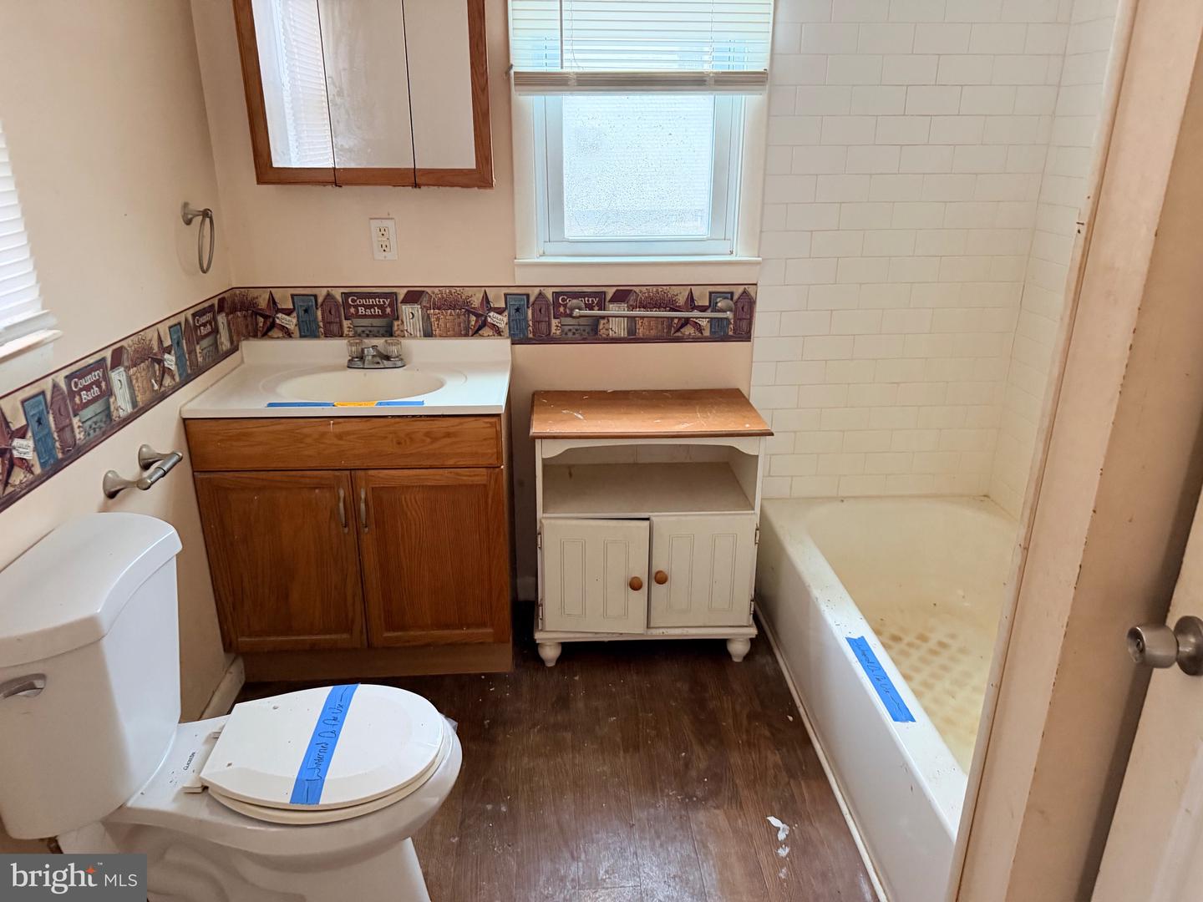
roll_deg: -1.6
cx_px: 602
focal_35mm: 24
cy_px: 451
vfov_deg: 56.8
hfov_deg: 71.6
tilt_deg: -19.2
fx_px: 834
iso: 800
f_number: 1.78
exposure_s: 1/60
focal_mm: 6.76
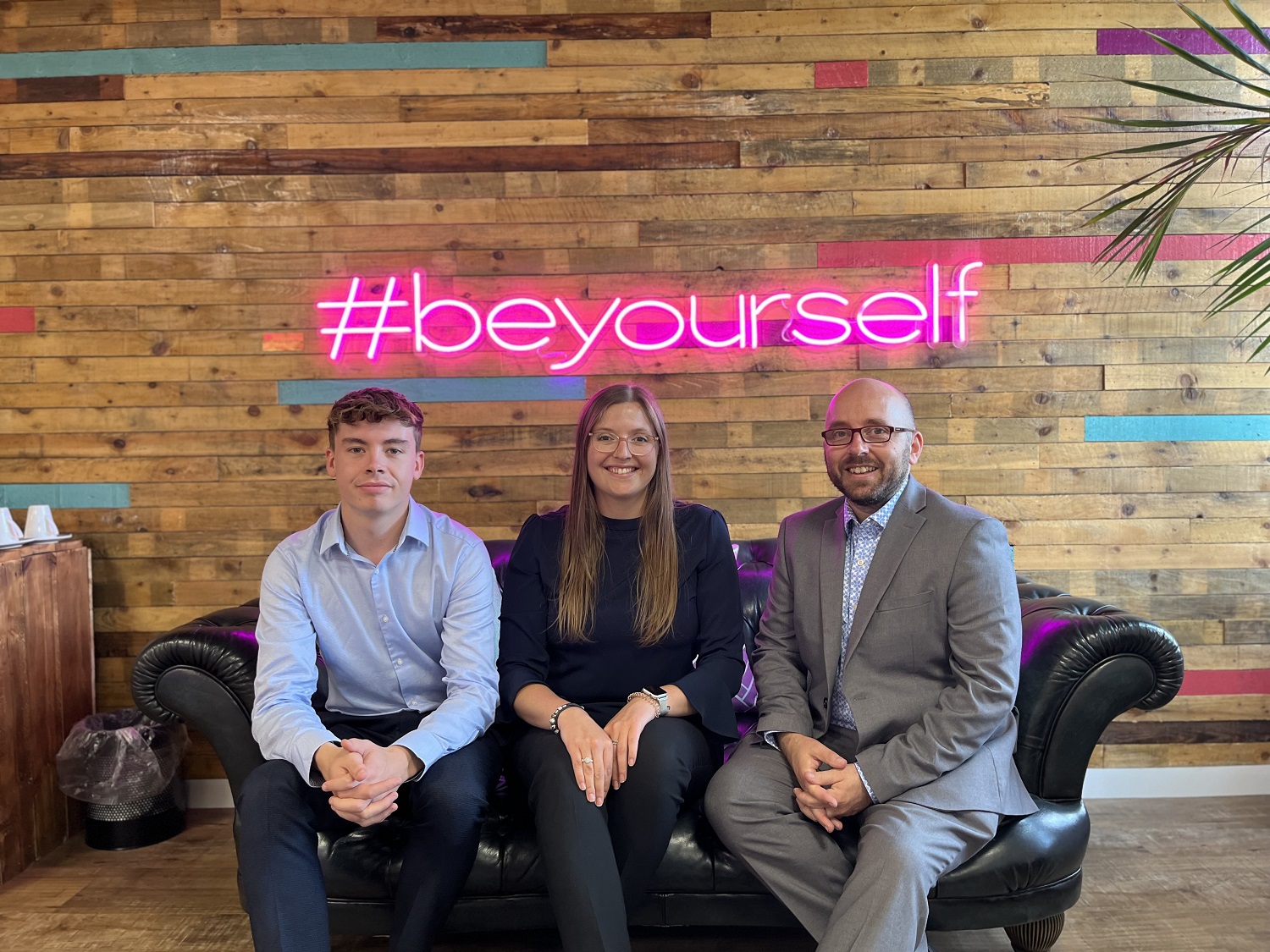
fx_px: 954
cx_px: 635
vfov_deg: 53.1
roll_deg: +0.8
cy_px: 476
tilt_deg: -1.9
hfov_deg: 67.3
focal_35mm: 26
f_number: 1.6
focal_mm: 5.1
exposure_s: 1/50
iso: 200
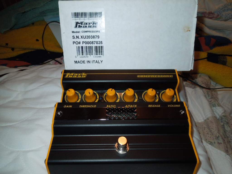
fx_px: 168
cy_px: 87
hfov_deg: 69.4
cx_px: 116
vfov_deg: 54.9
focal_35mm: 25
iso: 100
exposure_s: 1/30
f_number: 3.3
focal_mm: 4.5
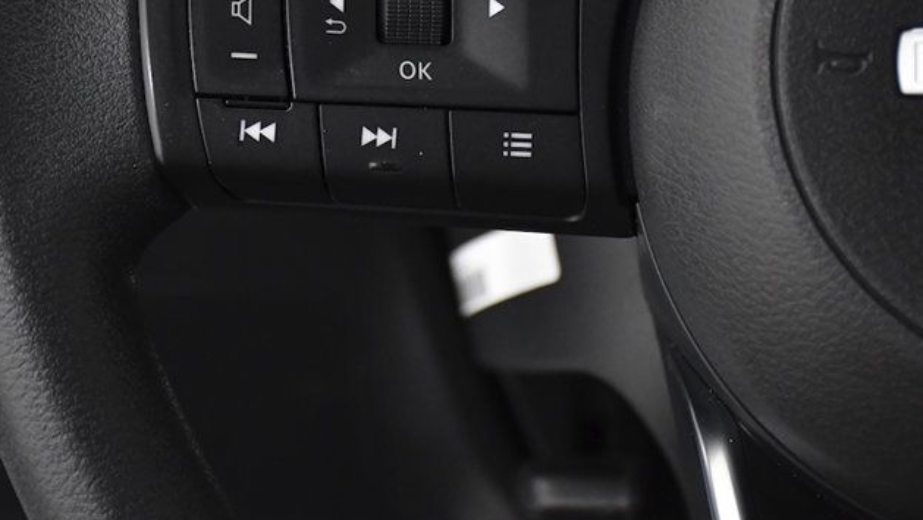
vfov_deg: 9.4
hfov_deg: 16.8
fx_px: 3133
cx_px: 426
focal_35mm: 128
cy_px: 29
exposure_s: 1/250
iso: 2500
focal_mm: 50
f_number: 4.8
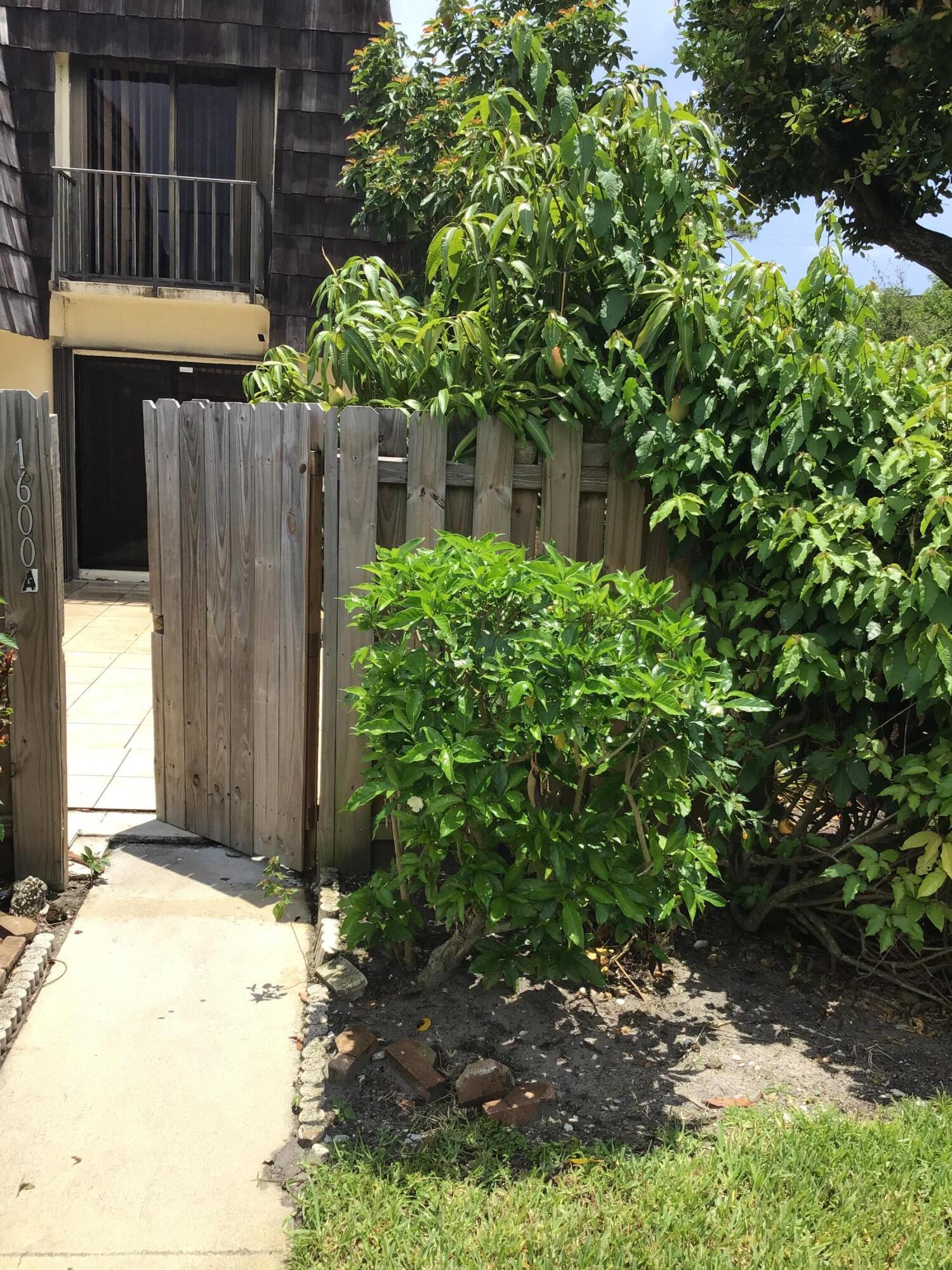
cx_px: 476
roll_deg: -2.8
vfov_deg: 58.4
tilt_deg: -12.4
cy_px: 635
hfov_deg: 45.4
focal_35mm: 31
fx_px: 1137
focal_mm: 3.3
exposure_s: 1/840
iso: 25
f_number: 2.4
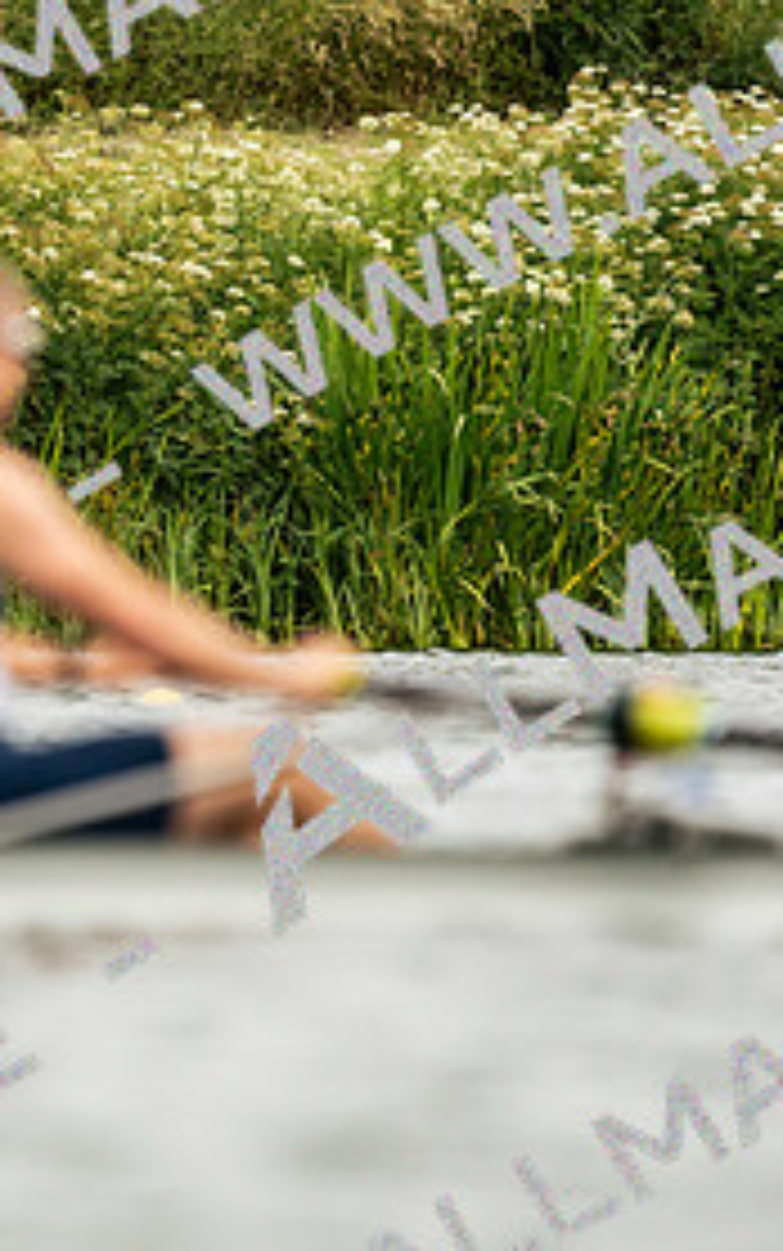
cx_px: -135
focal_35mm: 1276
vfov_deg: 1.6
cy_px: 506
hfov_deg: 1.0
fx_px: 43521
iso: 400
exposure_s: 1/2000
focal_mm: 600
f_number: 6.3
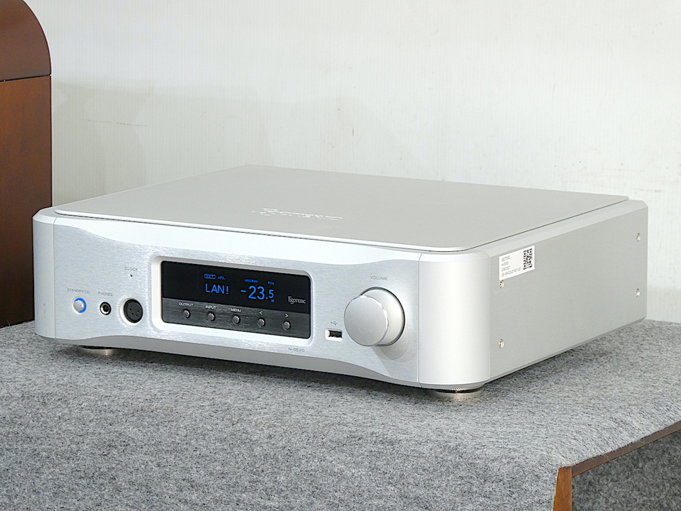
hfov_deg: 13.8
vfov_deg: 10.4
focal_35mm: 143
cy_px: 256
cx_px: 340
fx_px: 2813
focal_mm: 25.6
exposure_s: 1/15
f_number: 5.4
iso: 200
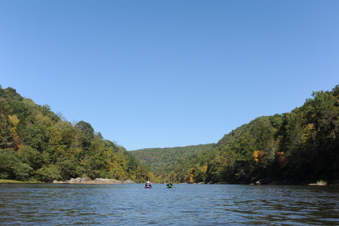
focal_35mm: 35
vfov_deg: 37.8
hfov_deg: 54.5
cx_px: 170
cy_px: 113
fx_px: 329
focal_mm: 35
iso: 320
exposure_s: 1/1000
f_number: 7.1
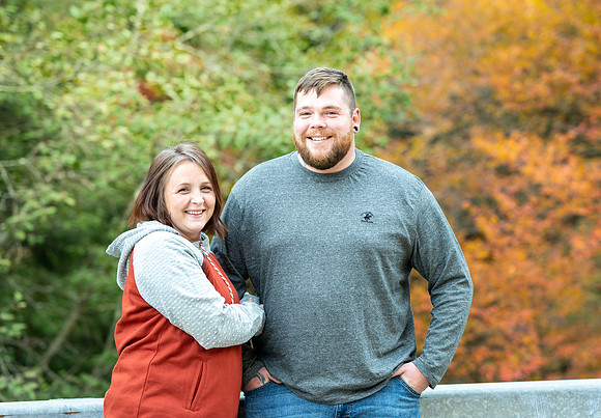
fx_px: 1656
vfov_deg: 14.4
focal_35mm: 98
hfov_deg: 20.6
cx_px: 337
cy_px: 204
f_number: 2.5
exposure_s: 1/50
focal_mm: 85
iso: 200
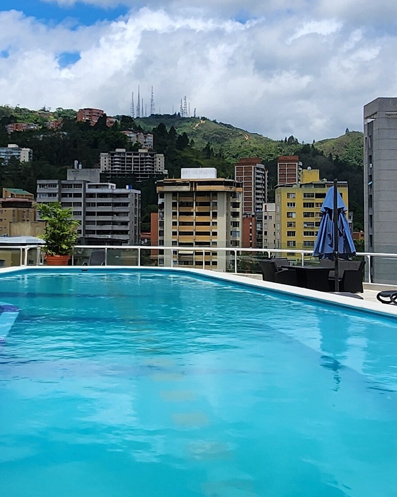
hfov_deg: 33.3
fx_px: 661
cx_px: 149
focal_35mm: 45
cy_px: 196
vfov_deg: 41.0
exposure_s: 1/3540
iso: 50
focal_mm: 2.2
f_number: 2.2
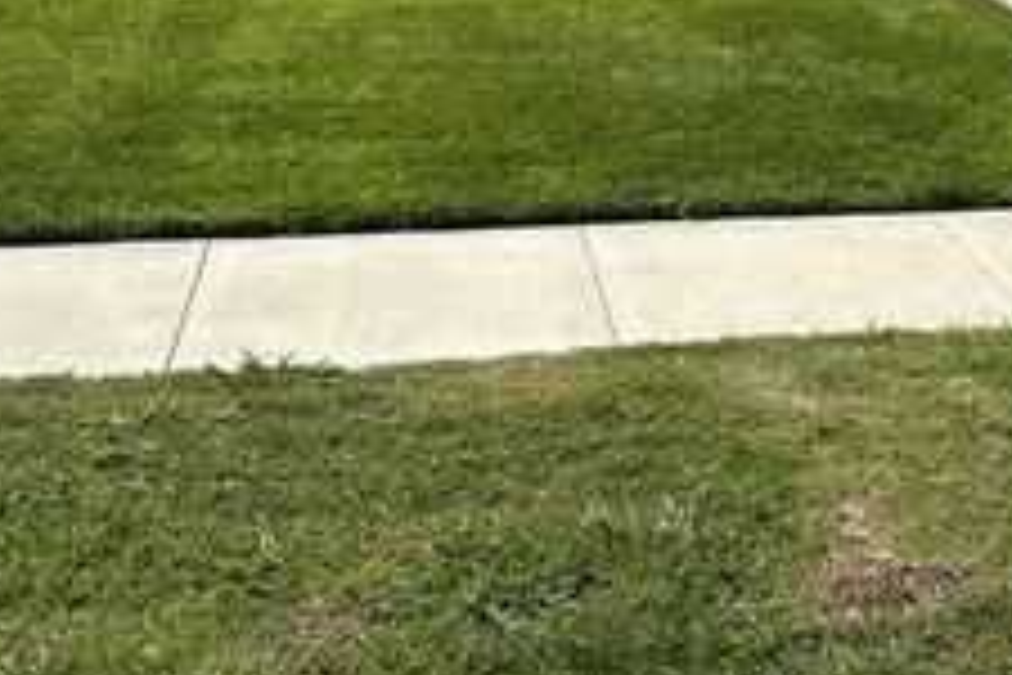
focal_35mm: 74
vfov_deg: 18.1
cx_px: 837
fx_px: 2080
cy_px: 47
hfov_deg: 26.7
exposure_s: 1/6623
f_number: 1.78
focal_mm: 6.86
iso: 80
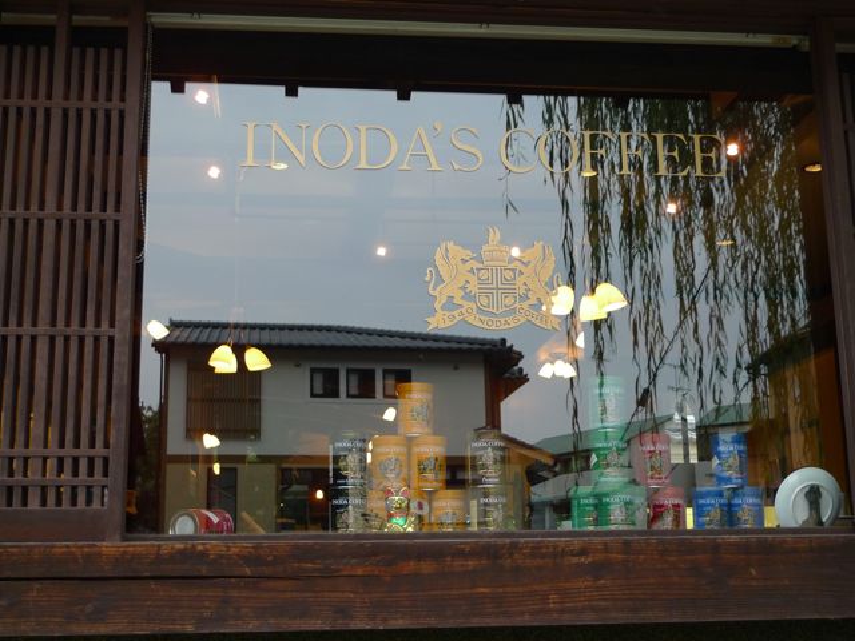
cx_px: 428
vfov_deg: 30.3
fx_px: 1186
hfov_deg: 39.7
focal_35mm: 48
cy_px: 320
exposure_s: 1/80
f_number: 2.6
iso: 160
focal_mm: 10.2
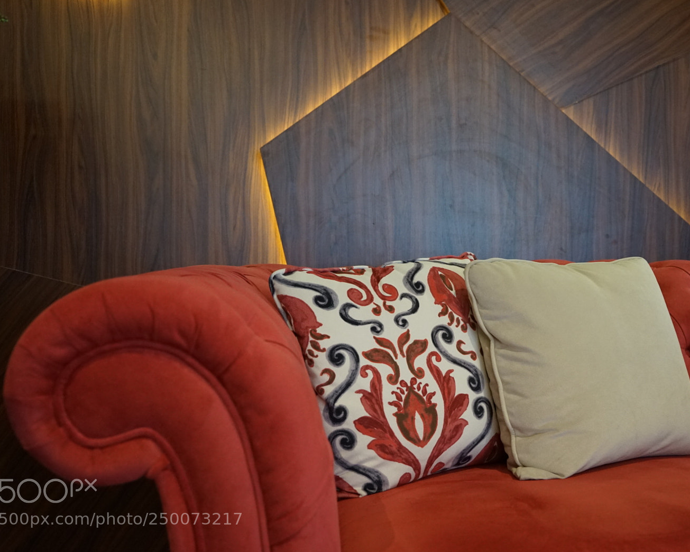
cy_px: 278
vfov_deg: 39.2
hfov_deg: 47.8
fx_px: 776
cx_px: 389
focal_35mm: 38
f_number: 4
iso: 3200
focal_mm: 33
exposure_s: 1/160
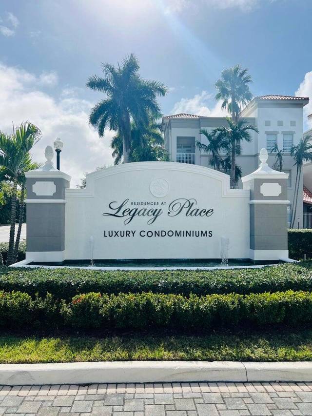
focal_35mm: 26
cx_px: 156
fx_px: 312
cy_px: 208
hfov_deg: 53.1
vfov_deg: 67.3
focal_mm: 5.7
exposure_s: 1/8000
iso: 50
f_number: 1.5
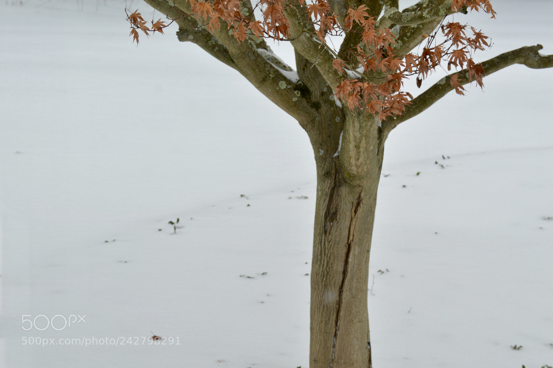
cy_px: 184
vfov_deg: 10.1
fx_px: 2072
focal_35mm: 135
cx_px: 276
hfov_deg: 15.2
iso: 100
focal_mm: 90
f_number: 11
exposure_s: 1/100
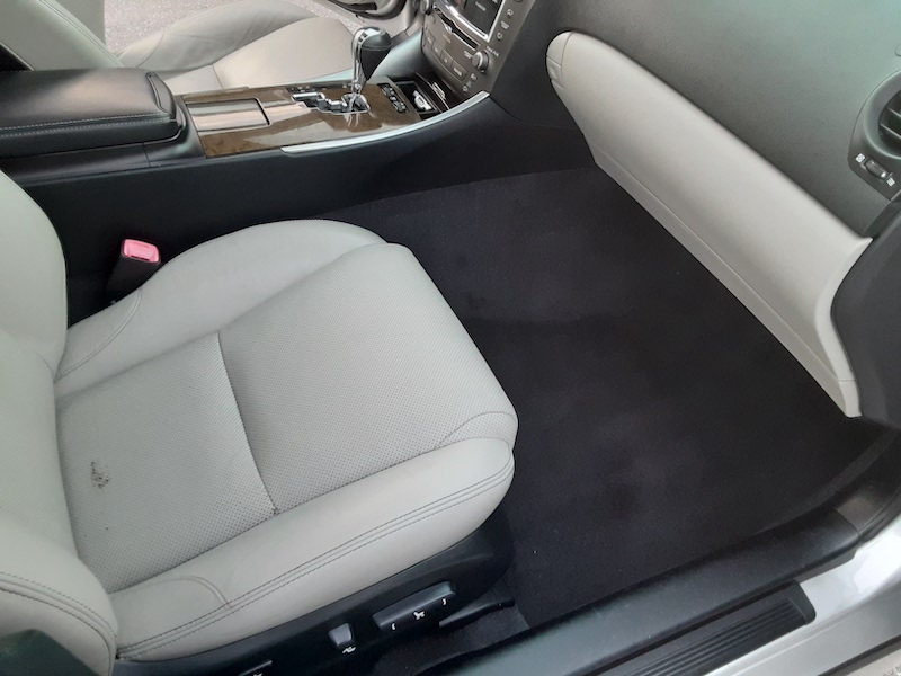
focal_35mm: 27
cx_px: 450
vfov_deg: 51.4
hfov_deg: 65.3
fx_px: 703
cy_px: 338
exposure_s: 1/40
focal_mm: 2.91
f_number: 1.9
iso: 250
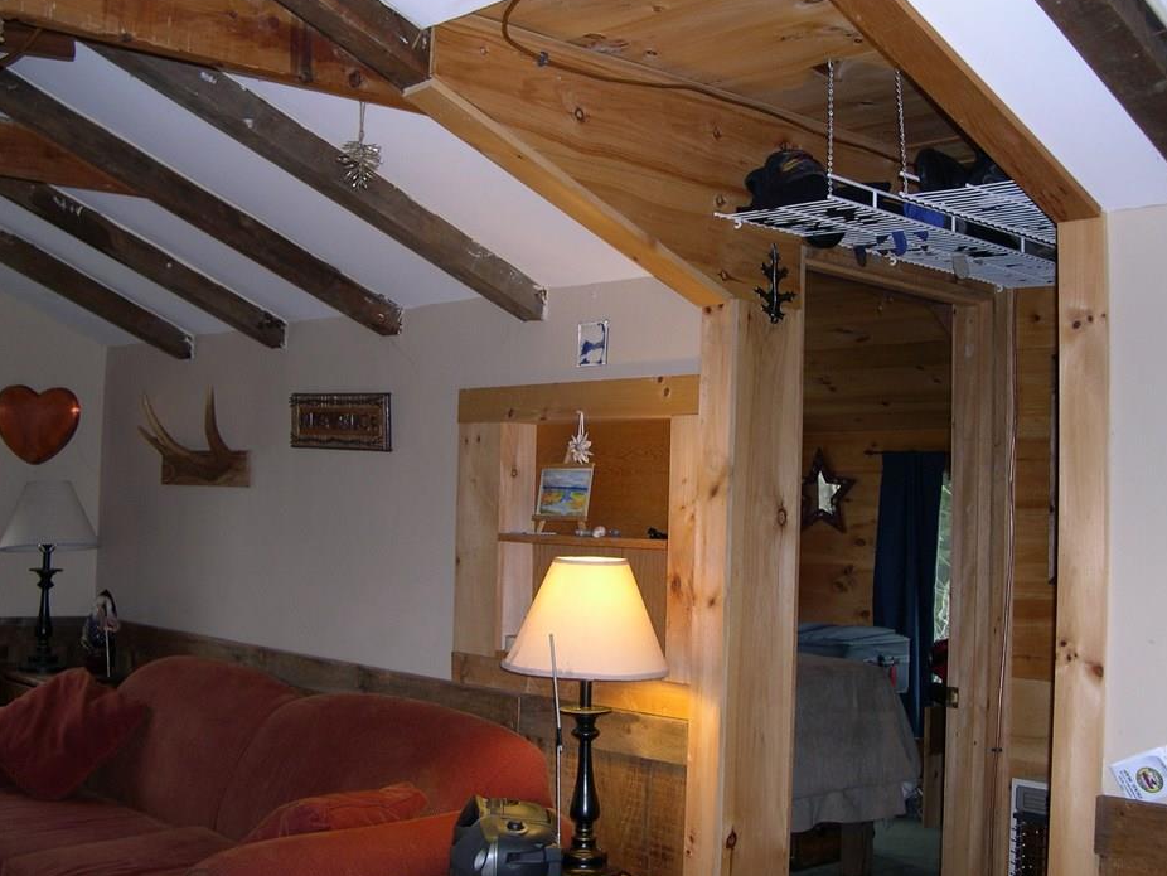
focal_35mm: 42
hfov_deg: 44.8
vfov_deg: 34.4
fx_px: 1416
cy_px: 425
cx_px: 601
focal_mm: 8
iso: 122
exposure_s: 1/60
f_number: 2.8
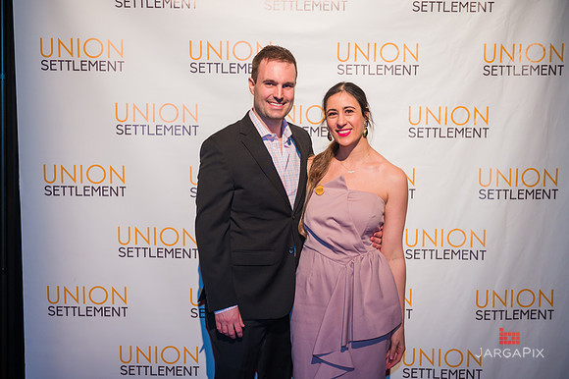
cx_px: 284
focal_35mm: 50
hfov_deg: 39.6
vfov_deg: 27.0
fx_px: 790
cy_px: 190
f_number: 4
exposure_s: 1/200
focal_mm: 50
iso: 1000
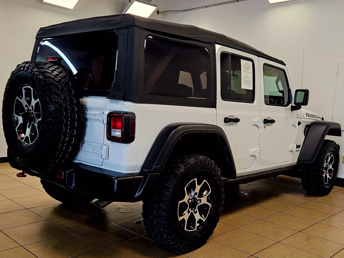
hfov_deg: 73.9
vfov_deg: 58.9
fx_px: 229
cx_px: 172
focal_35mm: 23
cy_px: 129
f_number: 1.8
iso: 125
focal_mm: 5.4
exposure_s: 1/120
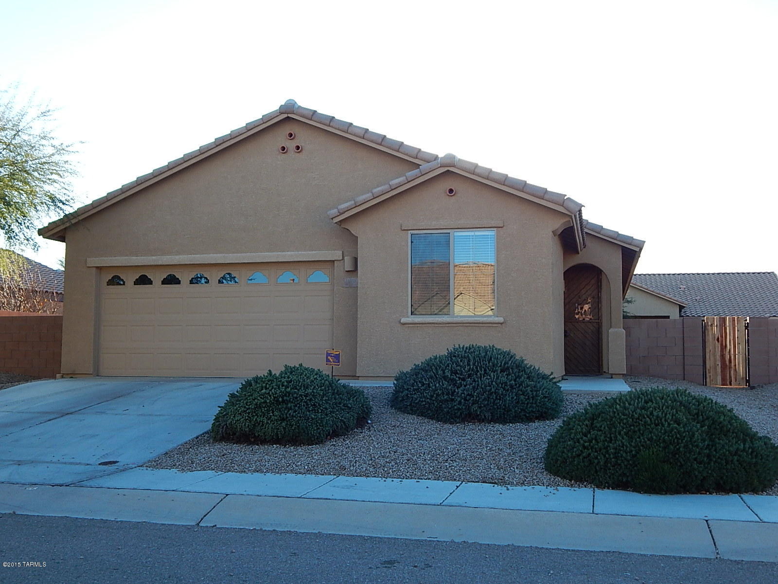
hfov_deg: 49.0
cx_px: 389
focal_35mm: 38
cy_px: 292
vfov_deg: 37.7
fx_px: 854
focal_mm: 6.8
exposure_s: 1/320
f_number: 3.4
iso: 125
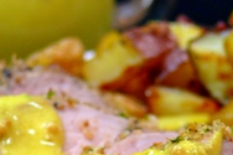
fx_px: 1093
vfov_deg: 7.9
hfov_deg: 12.1
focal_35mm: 169
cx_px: 173
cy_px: 246
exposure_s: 1/50
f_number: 3.2
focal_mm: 11.2
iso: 100
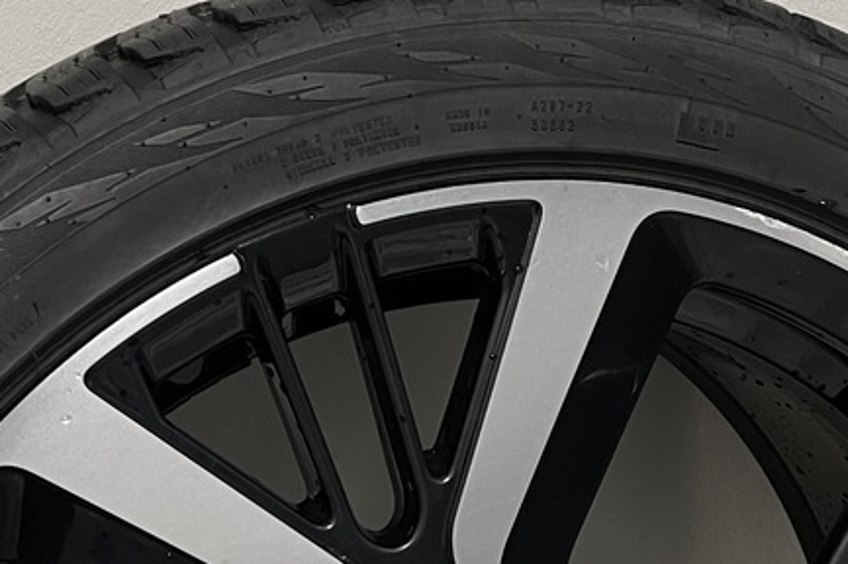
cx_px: 280
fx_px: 2118
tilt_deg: -37.5
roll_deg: -1.2
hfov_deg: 22.5
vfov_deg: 14.4
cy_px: 776
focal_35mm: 90
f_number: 1.6
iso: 80
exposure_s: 1/50
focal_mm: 4.2
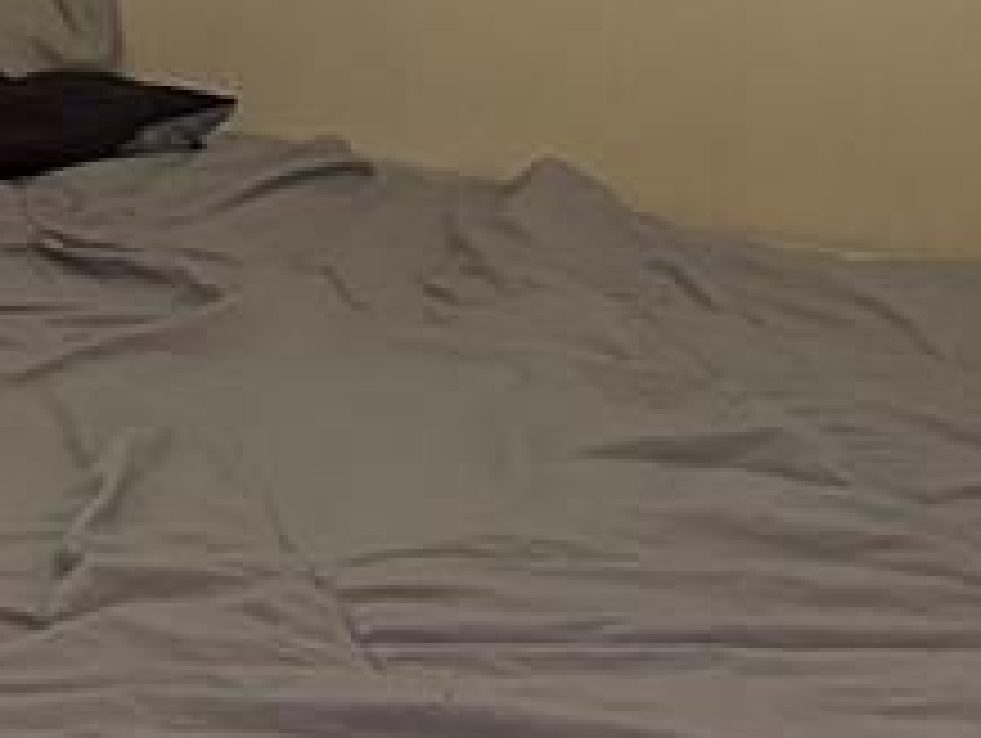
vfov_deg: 11.7
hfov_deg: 14.8
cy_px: -292
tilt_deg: -4.5
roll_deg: +1.0
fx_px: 3461
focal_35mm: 122
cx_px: -585
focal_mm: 4.2
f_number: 1.6
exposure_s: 1/51
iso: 500
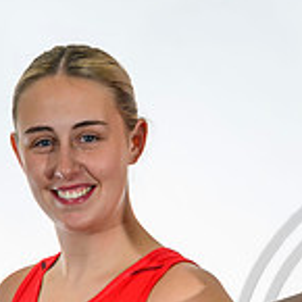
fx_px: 4846
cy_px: 353
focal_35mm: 491
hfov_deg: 3.6
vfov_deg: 3.6
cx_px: 486
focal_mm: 135
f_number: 5
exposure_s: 1/160
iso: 320
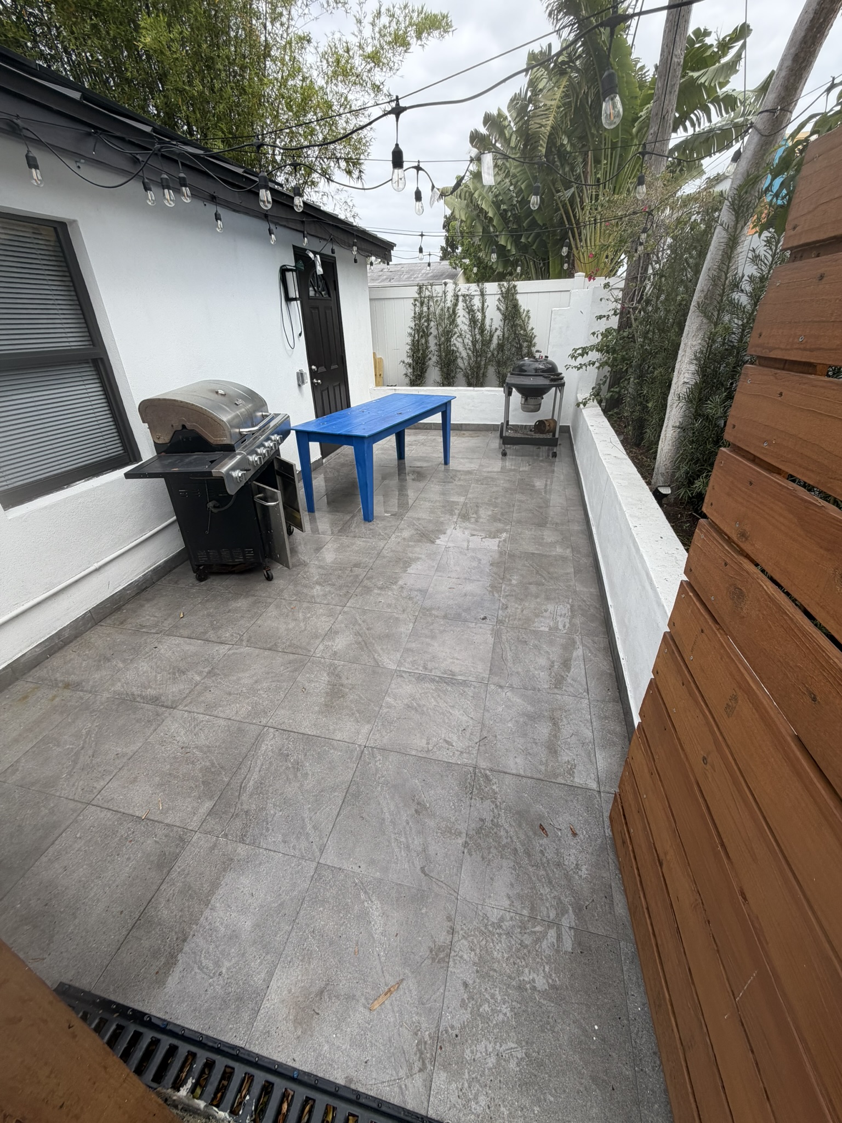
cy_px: 562
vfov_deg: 102.1
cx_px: 421
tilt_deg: -27.6
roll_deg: +1.3
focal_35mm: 14
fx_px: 454
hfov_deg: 85.7
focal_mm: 2.22
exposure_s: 1/770
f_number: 2.2
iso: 40
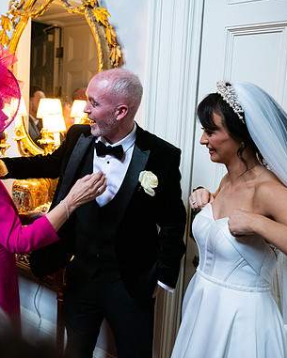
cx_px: 60
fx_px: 425
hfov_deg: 36.2
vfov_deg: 45.8
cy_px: 179
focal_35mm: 40
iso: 1600
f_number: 3.5
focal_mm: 28
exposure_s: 1/160
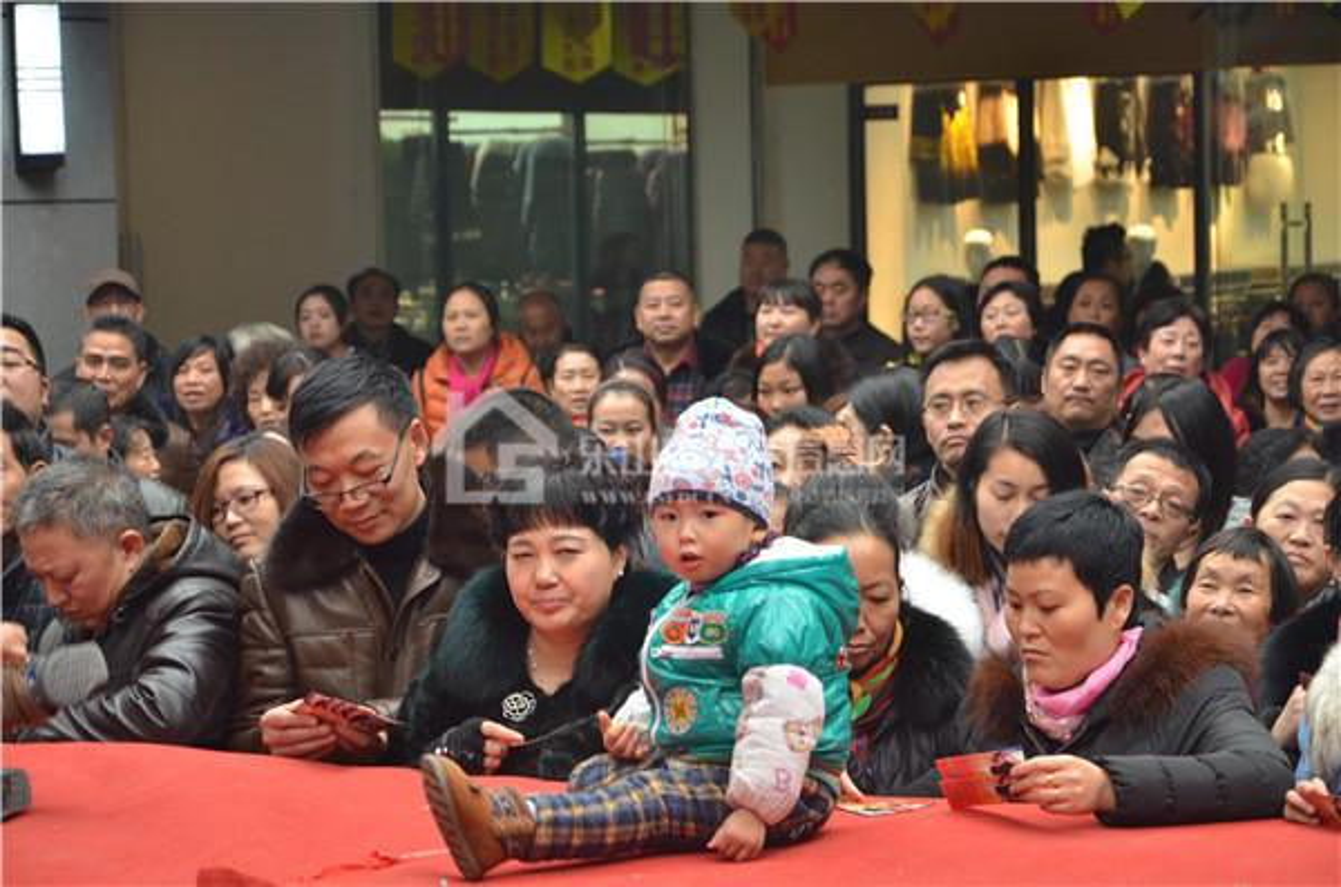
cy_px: 444
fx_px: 3902
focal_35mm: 105
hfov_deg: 19.5
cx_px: 670
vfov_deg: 13.0
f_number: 5.3
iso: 640
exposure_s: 1/60
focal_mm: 70
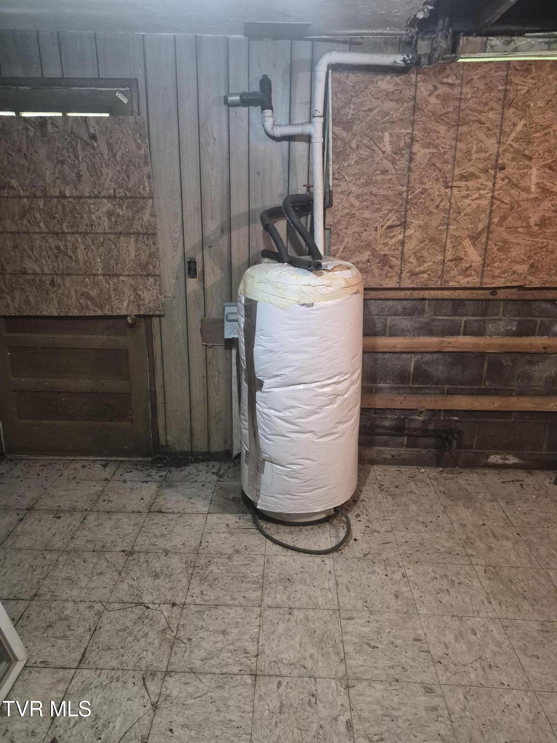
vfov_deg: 73.9
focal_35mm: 23
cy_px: 372
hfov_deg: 58.9
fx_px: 493
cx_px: 278
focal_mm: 5.4
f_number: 1.8
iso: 1600
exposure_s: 1/120
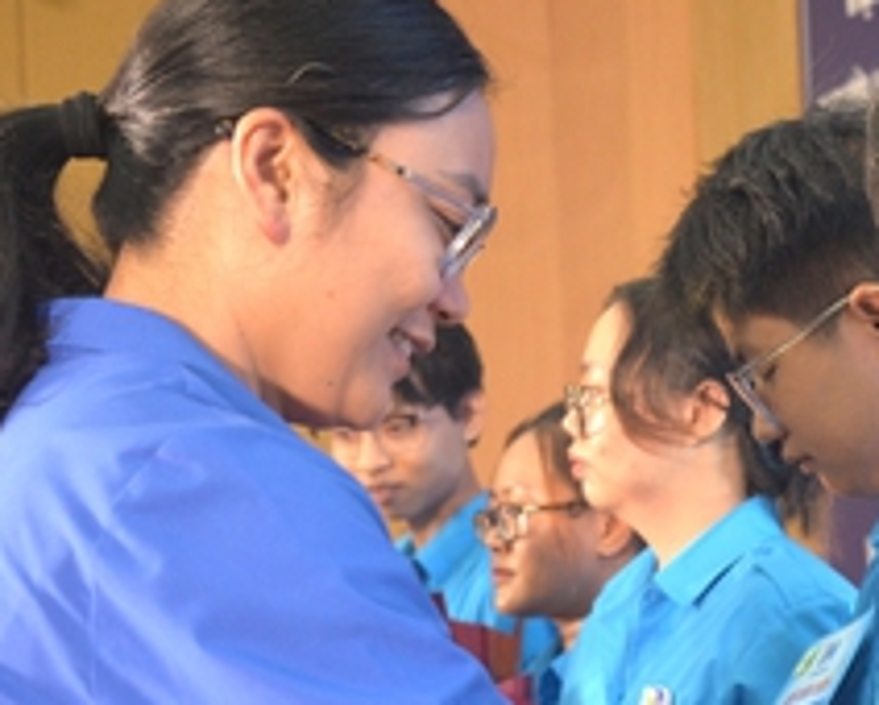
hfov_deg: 15.8
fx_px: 3099
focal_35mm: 119
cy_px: 520
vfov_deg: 12.9
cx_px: 904
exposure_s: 1/125
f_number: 4.5
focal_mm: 42
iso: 900
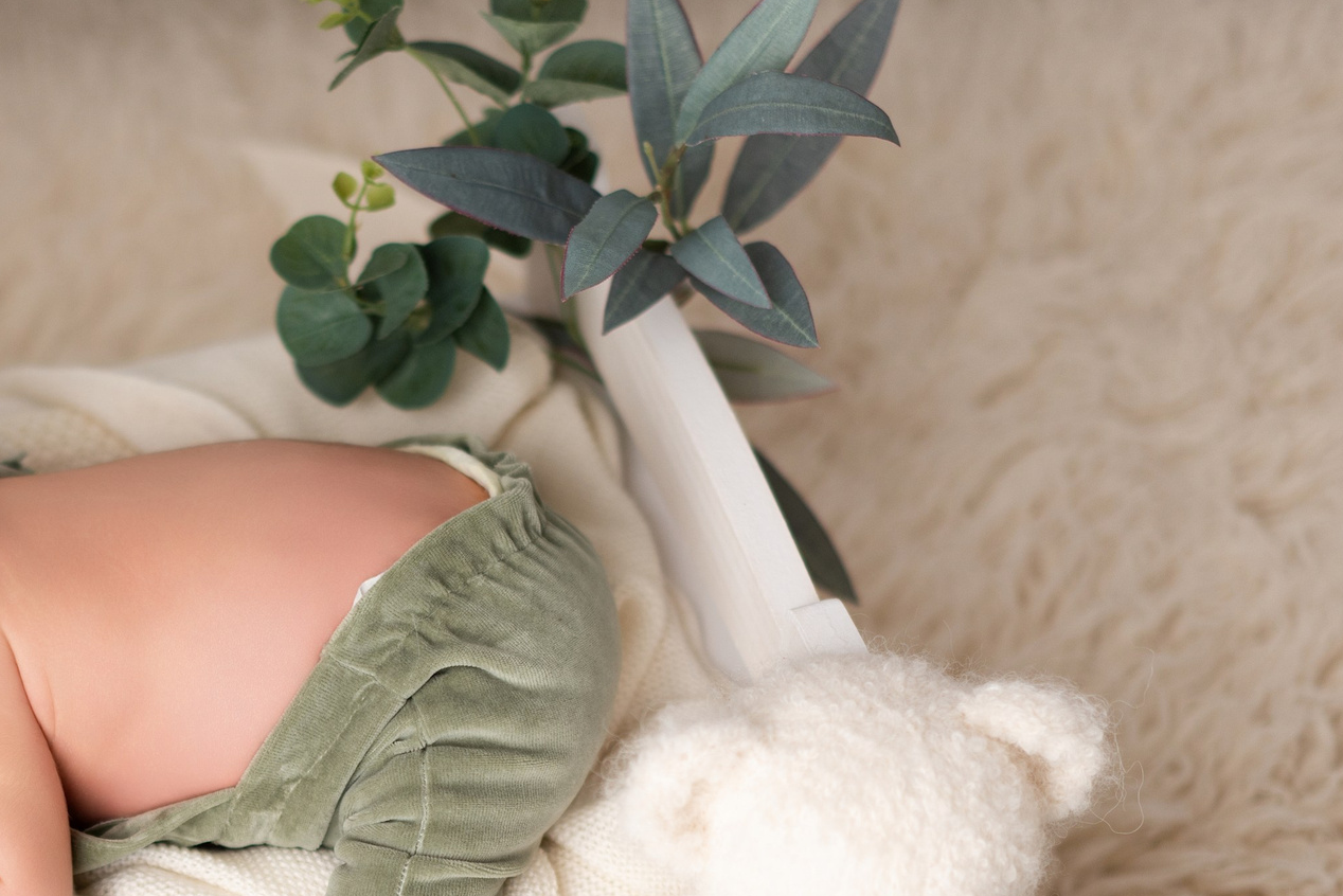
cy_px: 798
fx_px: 4142
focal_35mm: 111
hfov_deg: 18.2
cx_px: 229
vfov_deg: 12.3
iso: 160
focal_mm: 55
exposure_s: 1/125
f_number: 1.8
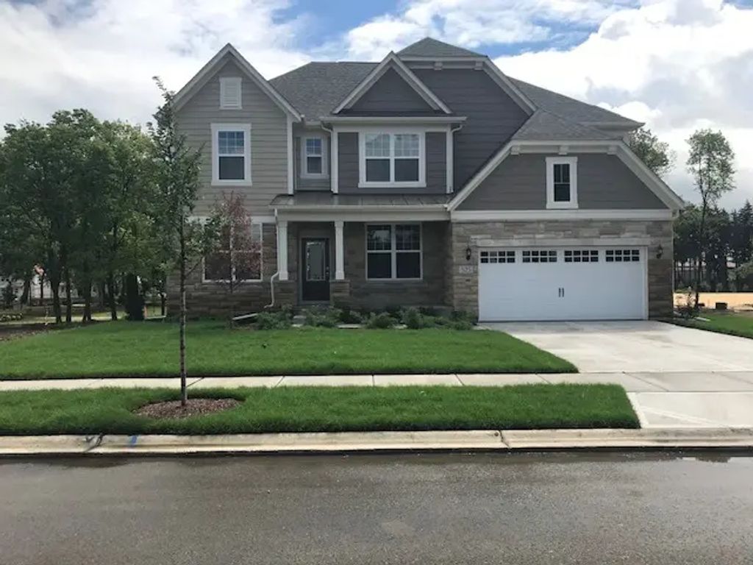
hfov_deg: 63.4
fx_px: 609
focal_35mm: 28
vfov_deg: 49.7
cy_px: 282
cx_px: 376
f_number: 1.8
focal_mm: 3.99
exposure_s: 1/3300
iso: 20
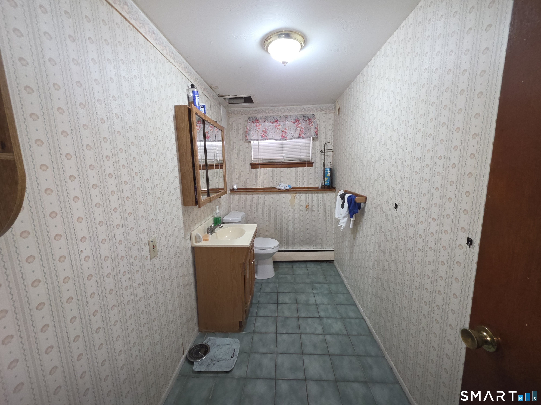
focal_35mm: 13
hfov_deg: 106.2
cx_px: 270
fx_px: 203
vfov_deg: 89.9
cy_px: 202
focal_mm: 2.2
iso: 200
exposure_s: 1/60
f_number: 1.9
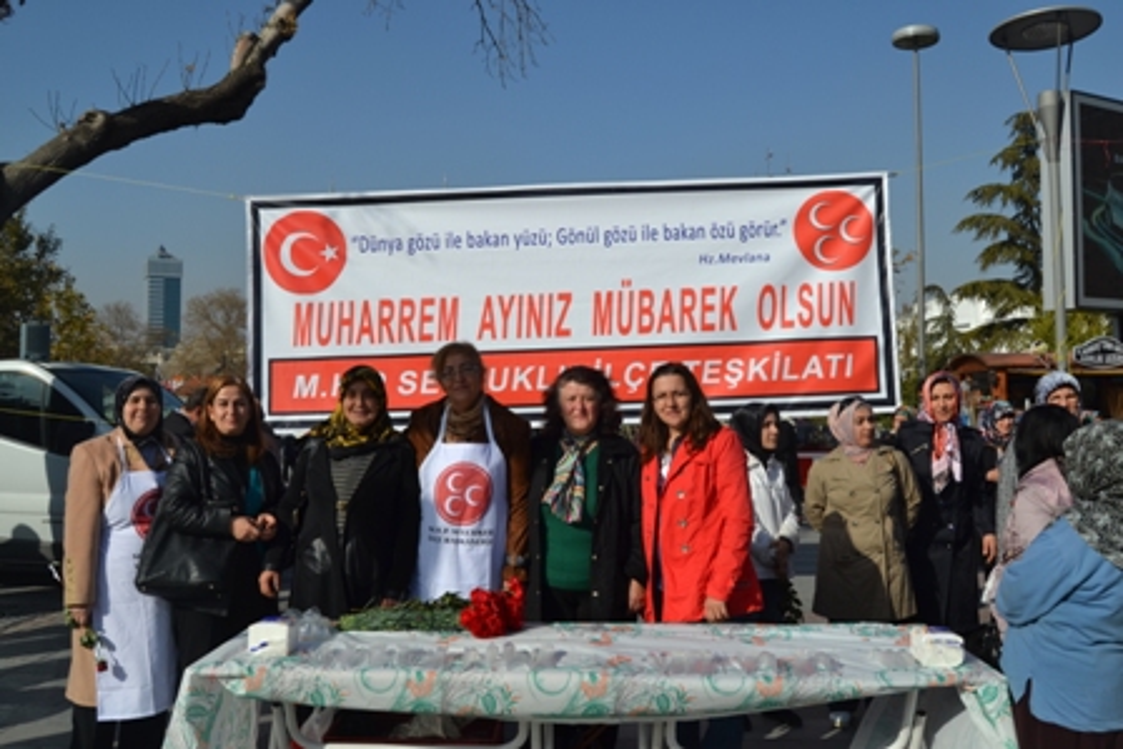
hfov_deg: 61.9
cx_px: 562
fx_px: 936
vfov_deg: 43.6
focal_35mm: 30
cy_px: 374
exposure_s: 1/320
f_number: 9
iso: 100
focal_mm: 20
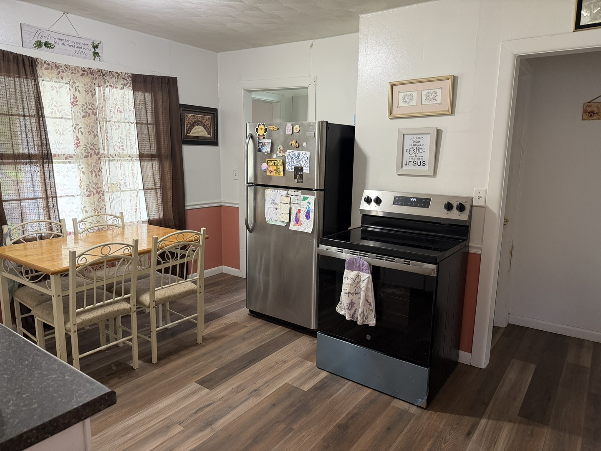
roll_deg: -0.6
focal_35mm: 24
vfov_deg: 56.8
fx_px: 417
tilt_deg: -9.9
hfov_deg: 71.6
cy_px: 226
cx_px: 300
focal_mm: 6.76
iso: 320
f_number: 1.78
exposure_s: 1/60
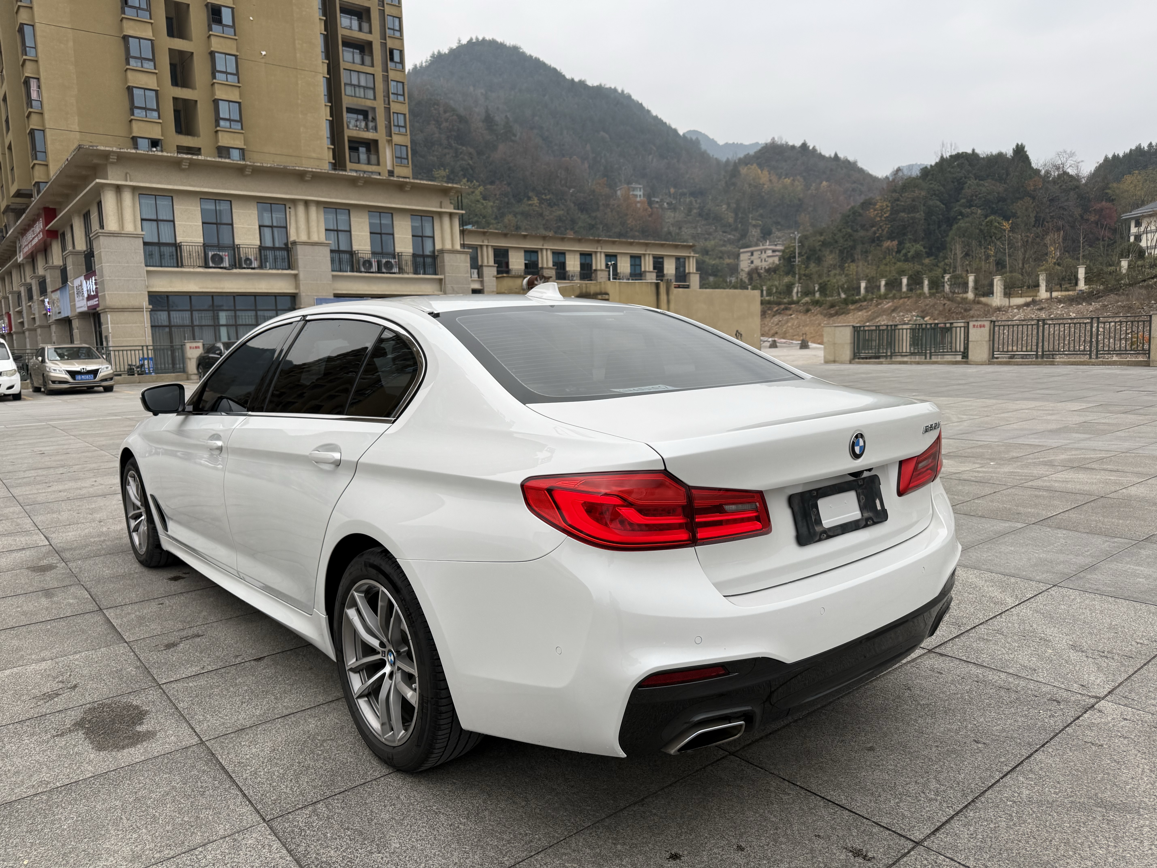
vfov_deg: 56.8
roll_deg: +3.0
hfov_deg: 71.6
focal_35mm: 24
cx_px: 578
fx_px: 802
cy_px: 434
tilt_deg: -3.7
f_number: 1.78
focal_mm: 6.76
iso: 80
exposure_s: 1/1122
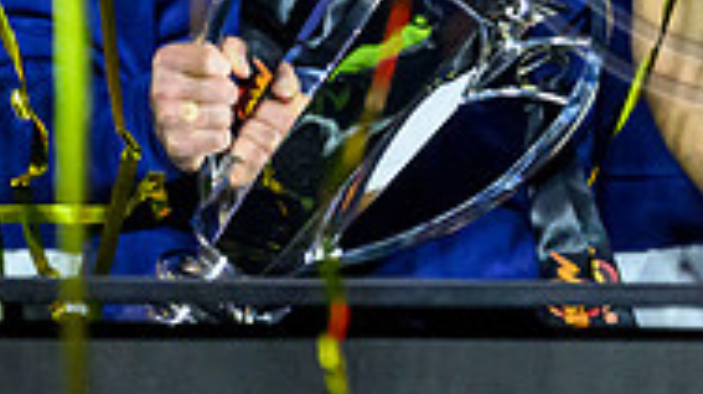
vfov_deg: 0.5
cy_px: -222
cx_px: 810
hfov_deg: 0.8
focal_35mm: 2613
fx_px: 48674
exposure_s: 1/640
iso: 10000
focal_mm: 560
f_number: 4
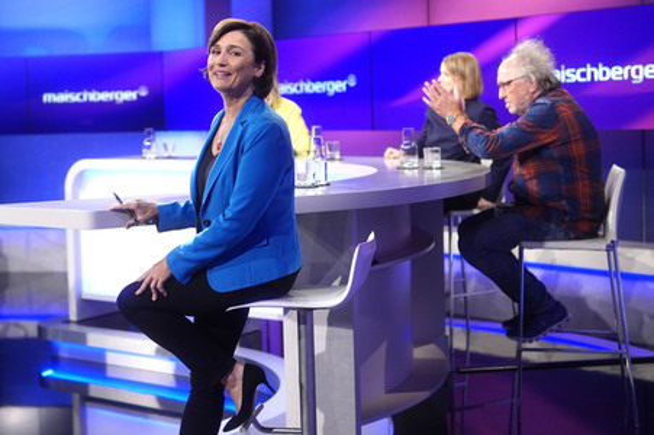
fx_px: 817
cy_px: 218
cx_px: 327
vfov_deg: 29.8
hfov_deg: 43.6
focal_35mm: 45
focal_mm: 30
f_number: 1.4
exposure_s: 1/250
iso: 640
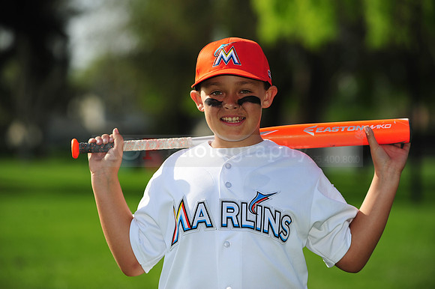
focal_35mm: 175
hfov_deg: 11.8
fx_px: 2113
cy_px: 144
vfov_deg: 7.8
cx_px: 218
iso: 200
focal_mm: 175
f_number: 4.5
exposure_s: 1/1600
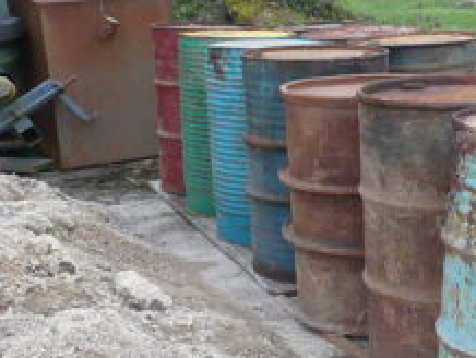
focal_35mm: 77
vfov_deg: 18.9
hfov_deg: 24.2
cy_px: 306
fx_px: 1060
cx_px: 469
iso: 200
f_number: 2.8
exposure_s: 1/40
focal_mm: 5.8
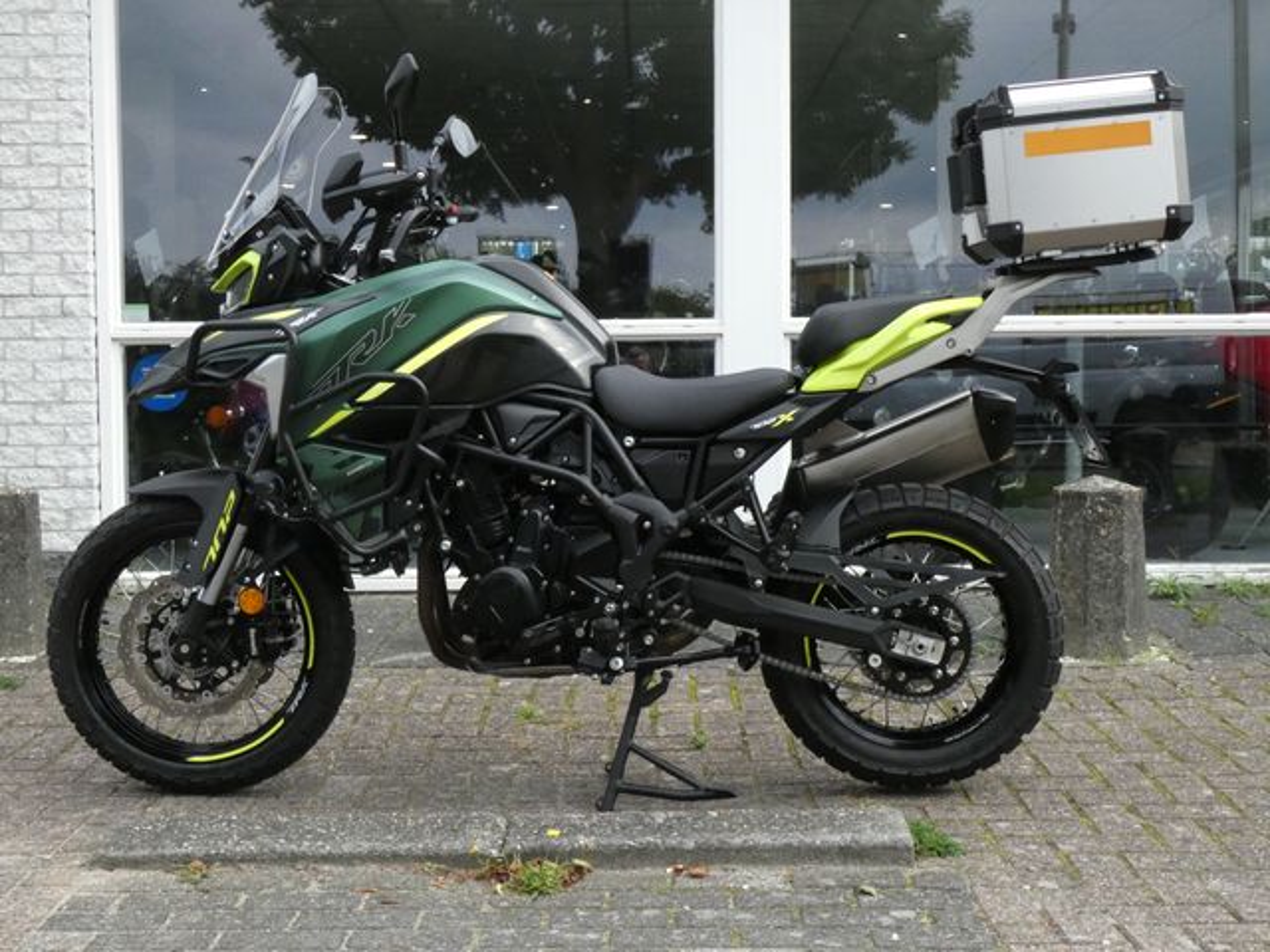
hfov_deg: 38.2
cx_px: 635
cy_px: 476
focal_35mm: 50
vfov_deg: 29.1
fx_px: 1834
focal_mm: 9
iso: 800
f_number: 5.6
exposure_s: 1/800
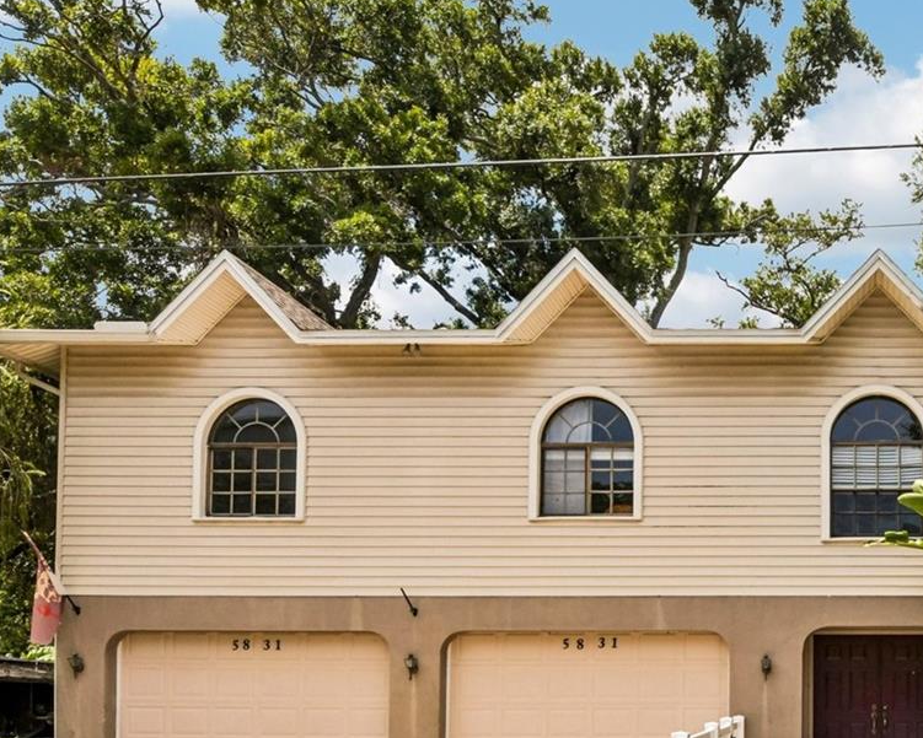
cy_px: 394
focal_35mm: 32
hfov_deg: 51.1
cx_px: 777
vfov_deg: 45.8
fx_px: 874
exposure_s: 1/1600
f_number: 8
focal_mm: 16
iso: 400
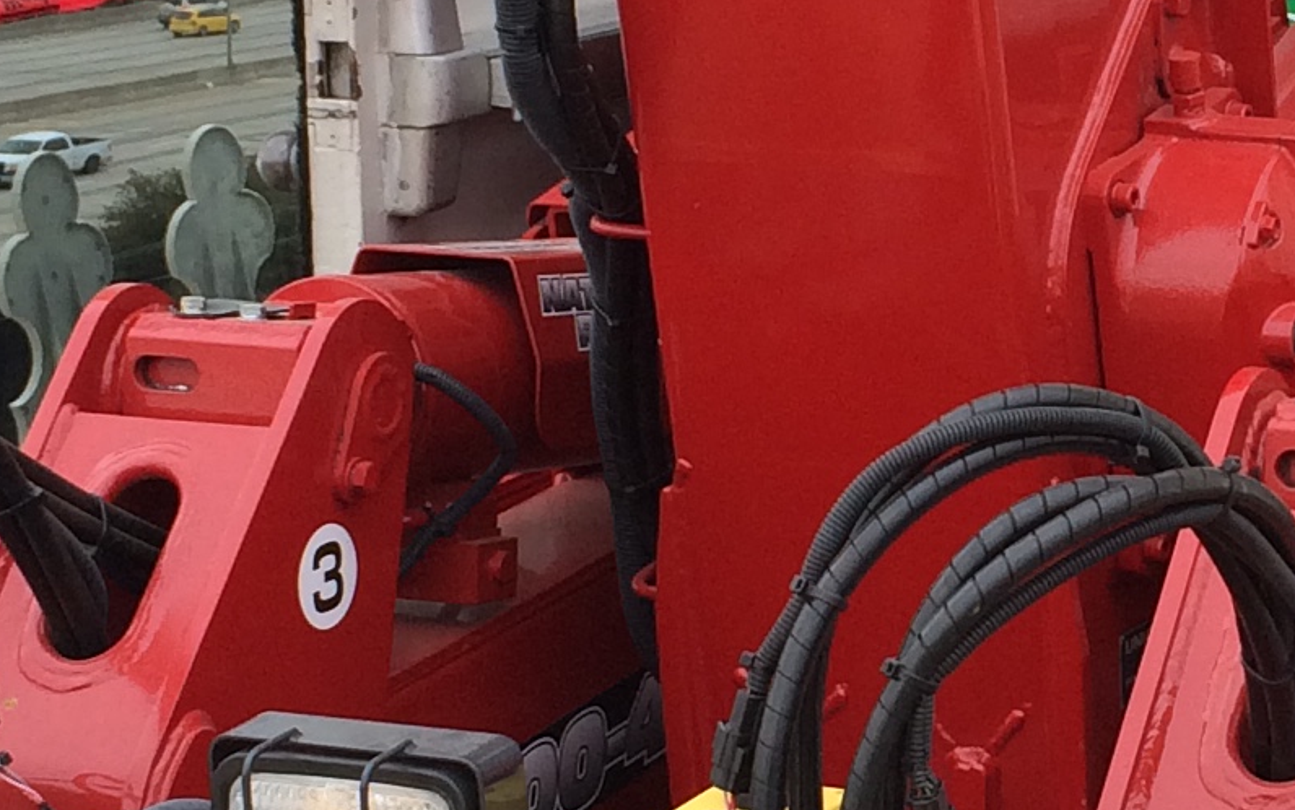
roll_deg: +0.0
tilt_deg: -11.8
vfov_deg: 10.4
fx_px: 4448
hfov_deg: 16.3
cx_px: 1228
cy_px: 412
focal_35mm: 126
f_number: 2.2
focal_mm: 4.15
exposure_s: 1/201
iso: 32
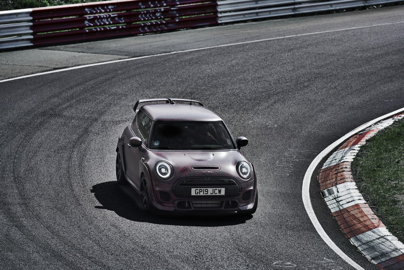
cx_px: 202
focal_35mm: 200
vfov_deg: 6.9
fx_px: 2245
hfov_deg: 10.3
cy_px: 135
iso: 400
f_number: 3.5
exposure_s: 1/3200
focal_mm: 200
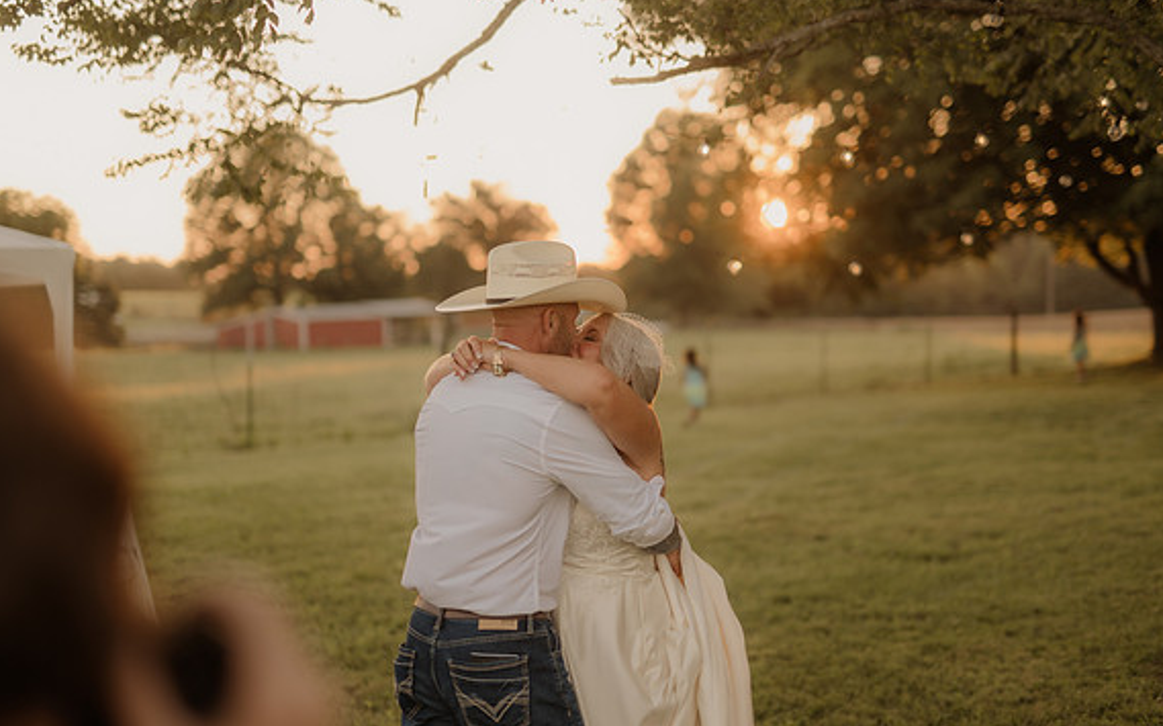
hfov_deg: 38.9
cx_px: 585
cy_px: 385
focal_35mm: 52
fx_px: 1647
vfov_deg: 24.8
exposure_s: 1/400
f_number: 2.8
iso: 200
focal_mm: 50
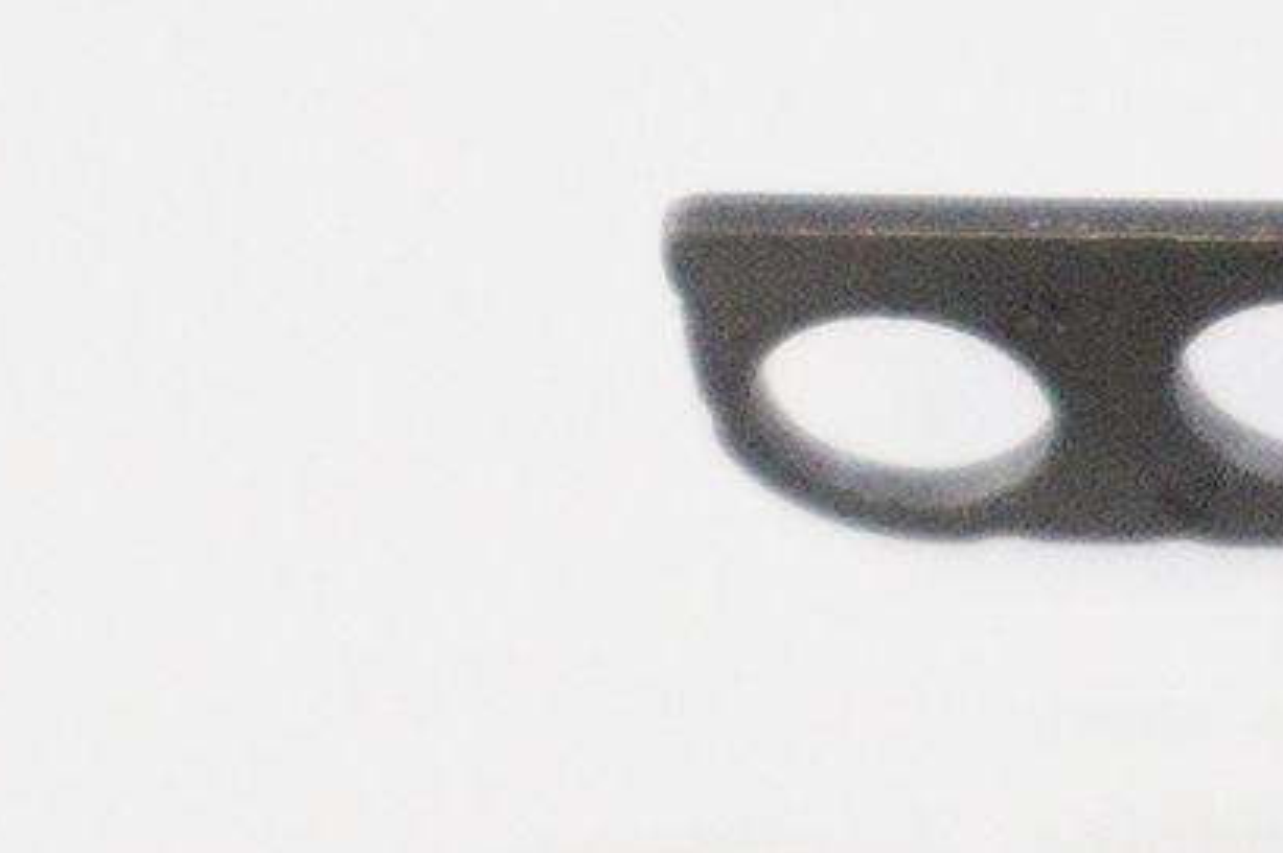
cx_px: 1669
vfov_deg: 3.0
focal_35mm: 458
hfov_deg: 4.5
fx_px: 16309
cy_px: 1490
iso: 6400
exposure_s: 1/320
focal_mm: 50
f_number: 5.6
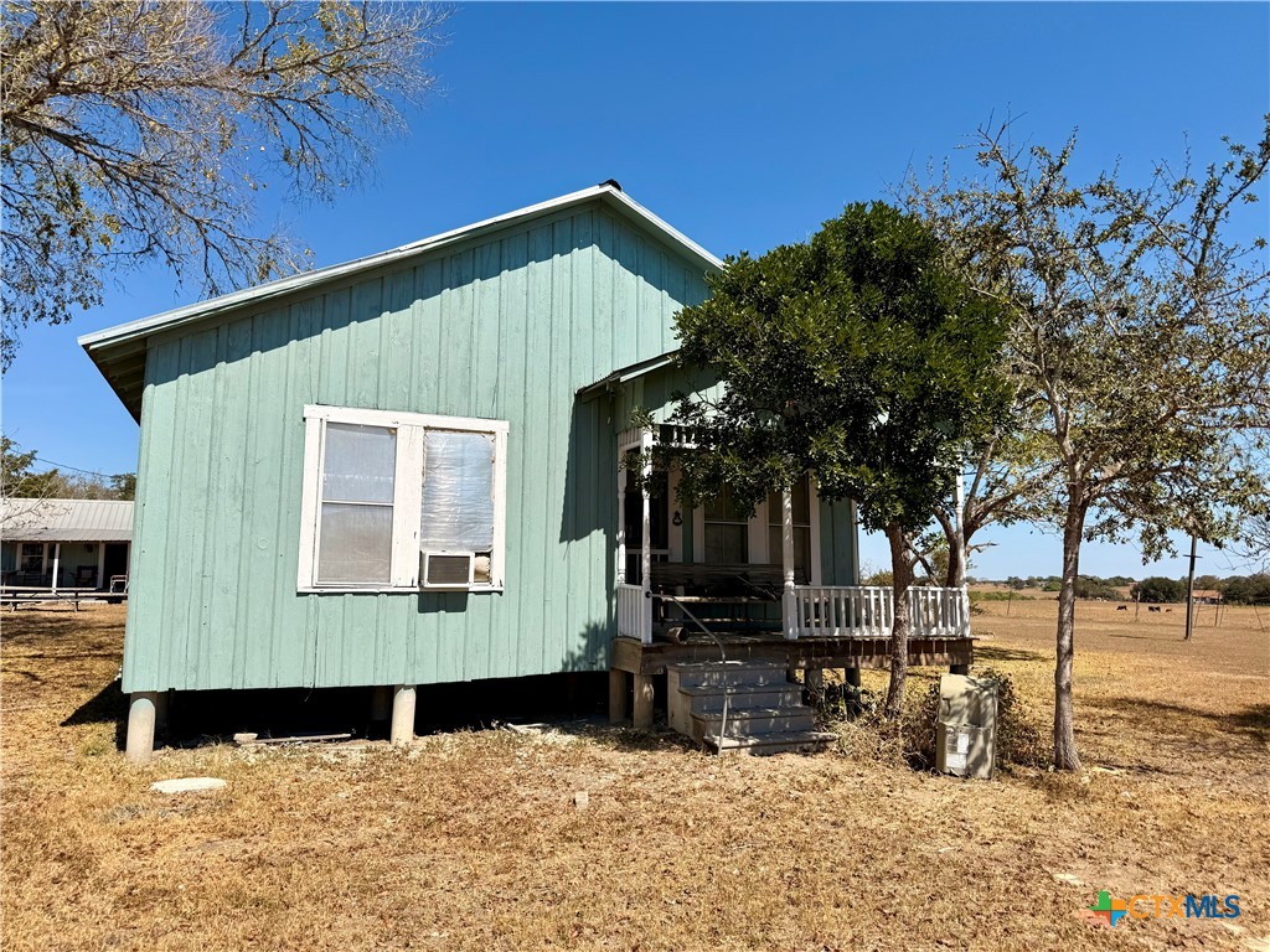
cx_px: 635
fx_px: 881
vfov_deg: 56.8
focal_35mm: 24
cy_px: 476
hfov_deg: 71.6
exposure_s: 1/6173
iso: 80
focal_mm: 6.76
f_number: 1.78
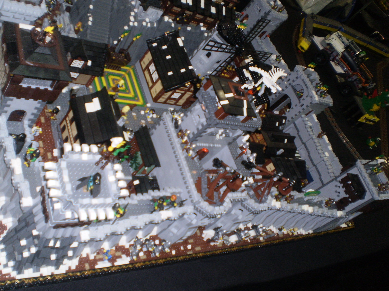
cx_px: 194
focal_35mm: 36
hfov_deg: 51.4
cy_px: 146
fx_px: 405
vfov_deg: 39.7
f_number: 3.1
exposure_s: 1/30
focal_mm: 6.3
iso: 125
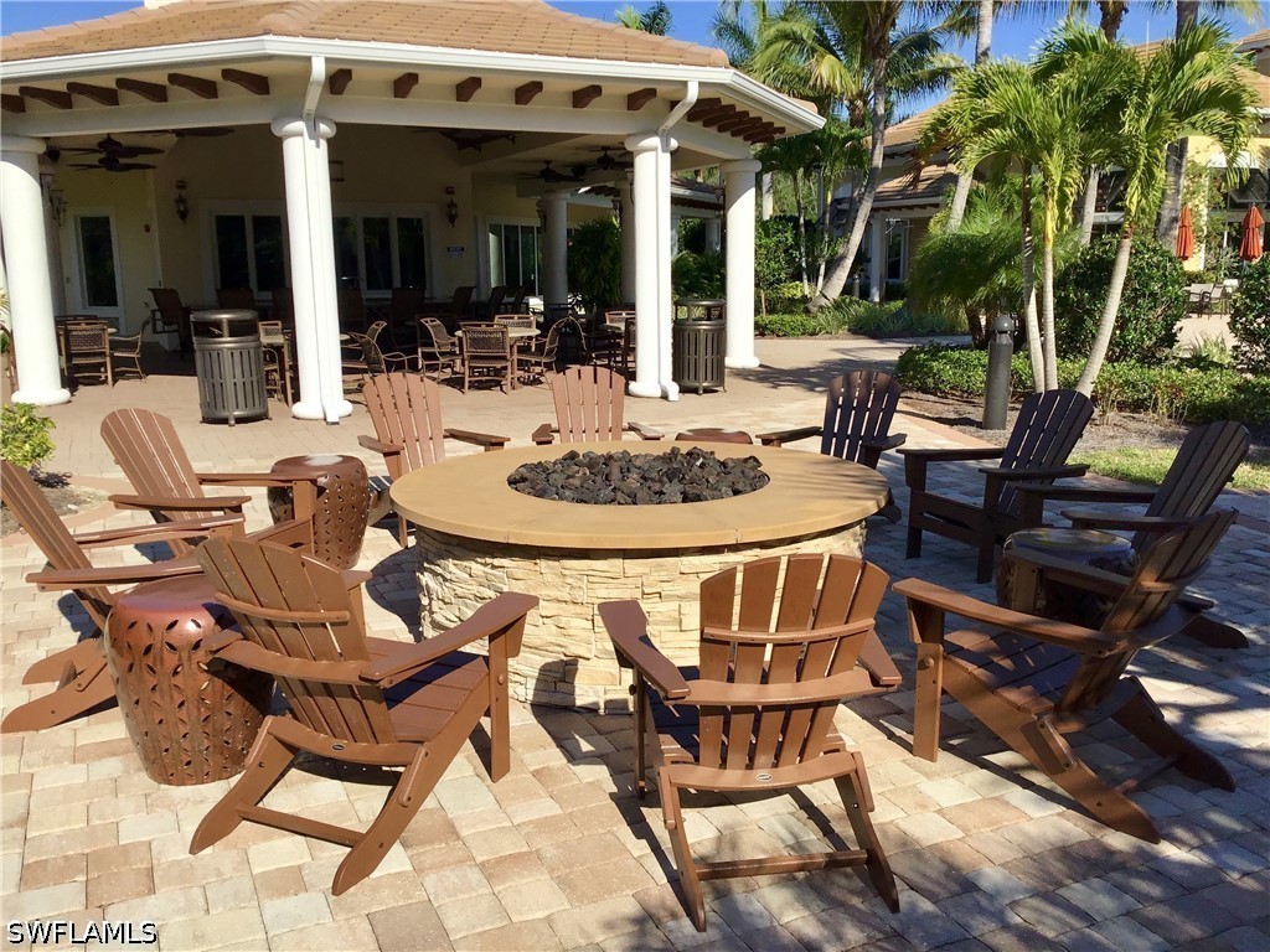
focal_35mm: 31
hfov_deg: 58.4
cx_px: 635
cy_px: 476
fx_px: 1137
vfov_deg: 45.4
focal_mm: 3.3
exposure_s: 1/1698
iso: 25
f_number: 2.4
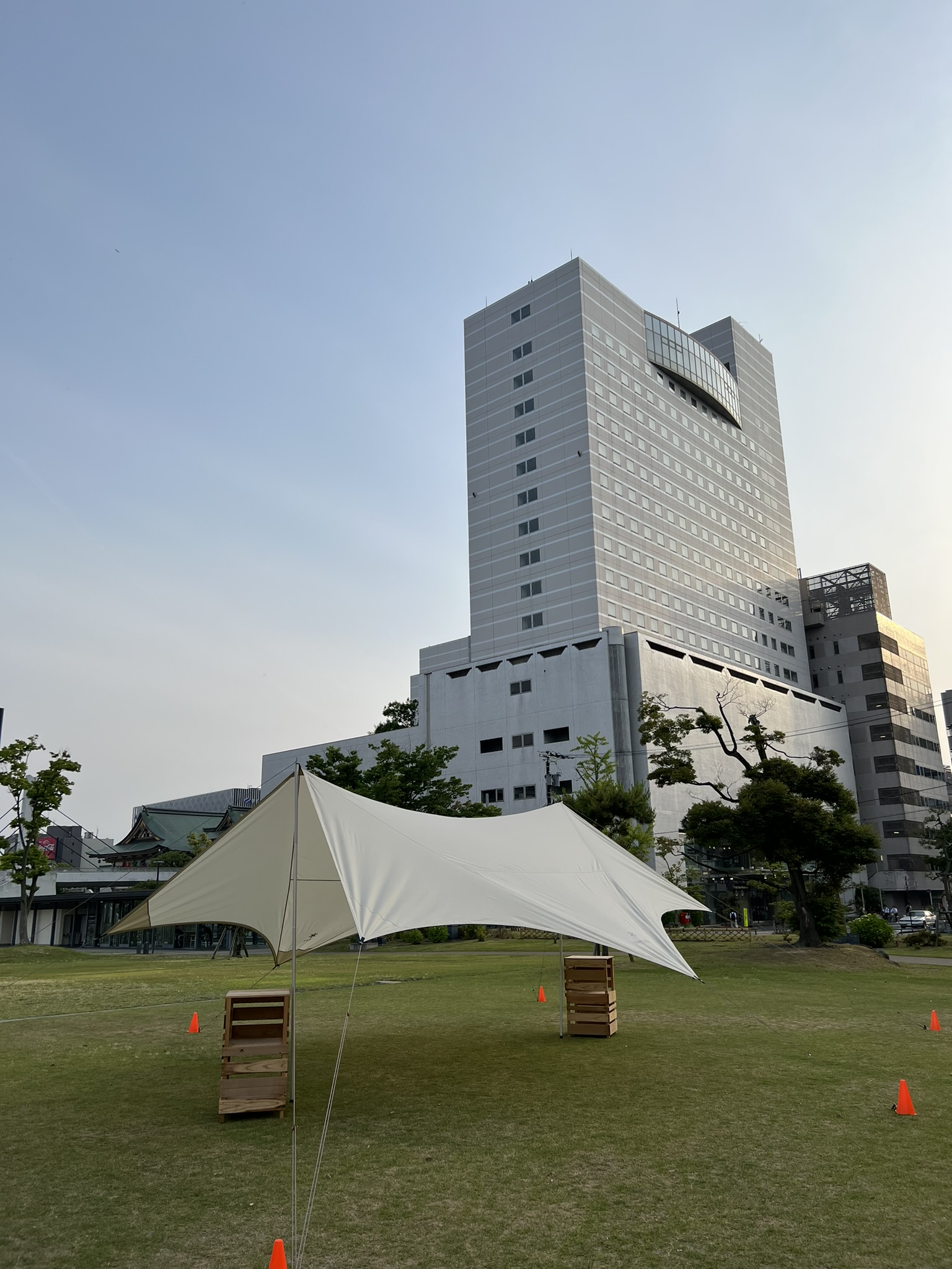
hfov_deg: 53.1
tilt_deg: +17.0
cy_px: 634
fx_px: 953
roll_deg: +1.2
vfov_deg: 67.3
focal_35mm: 26
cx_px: 476
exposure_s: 1/4115
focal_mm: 5.7
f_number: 1.5
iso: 50
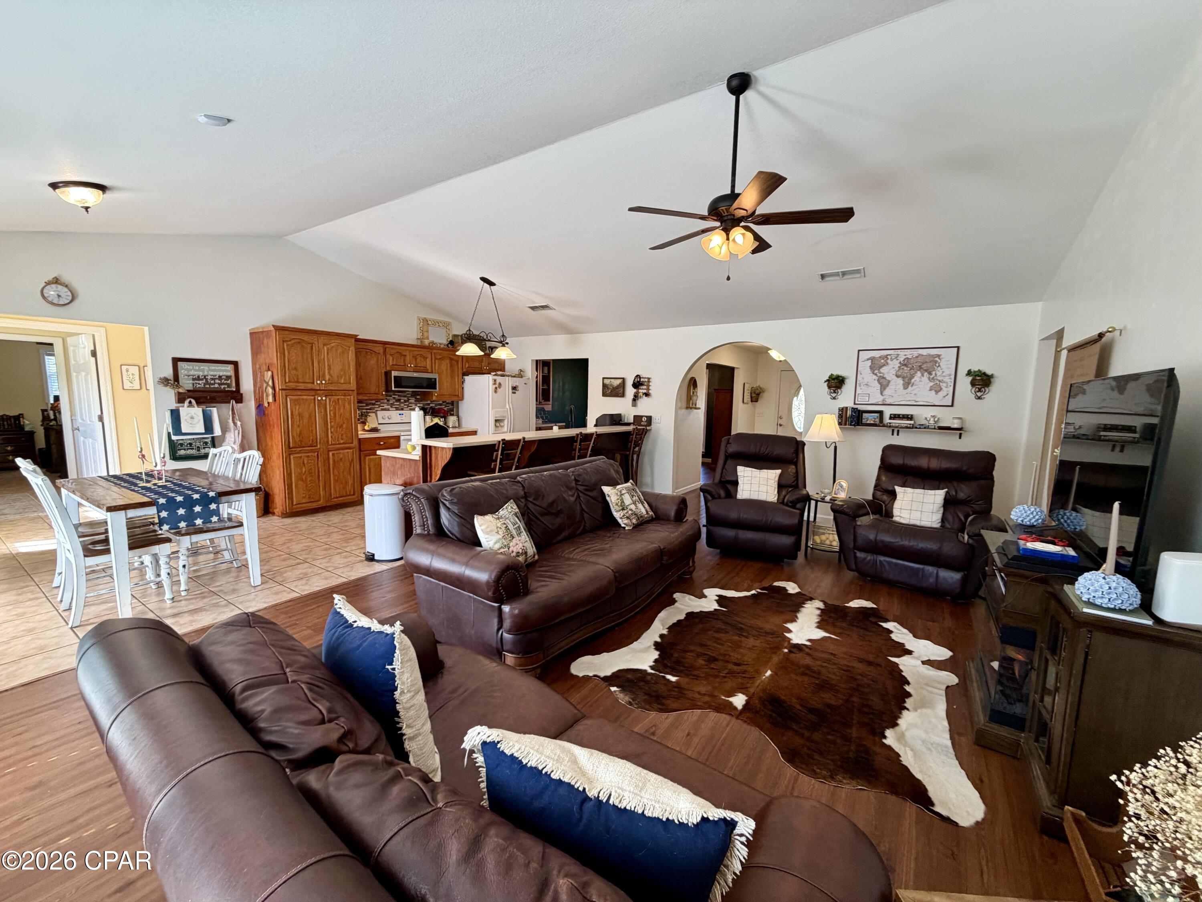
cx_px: 601
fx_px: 486
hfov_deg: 102.1
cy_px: 451
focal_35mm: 14
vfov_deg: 85.7
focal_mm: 2.22
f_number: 2.2
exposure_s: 1/120
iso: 160
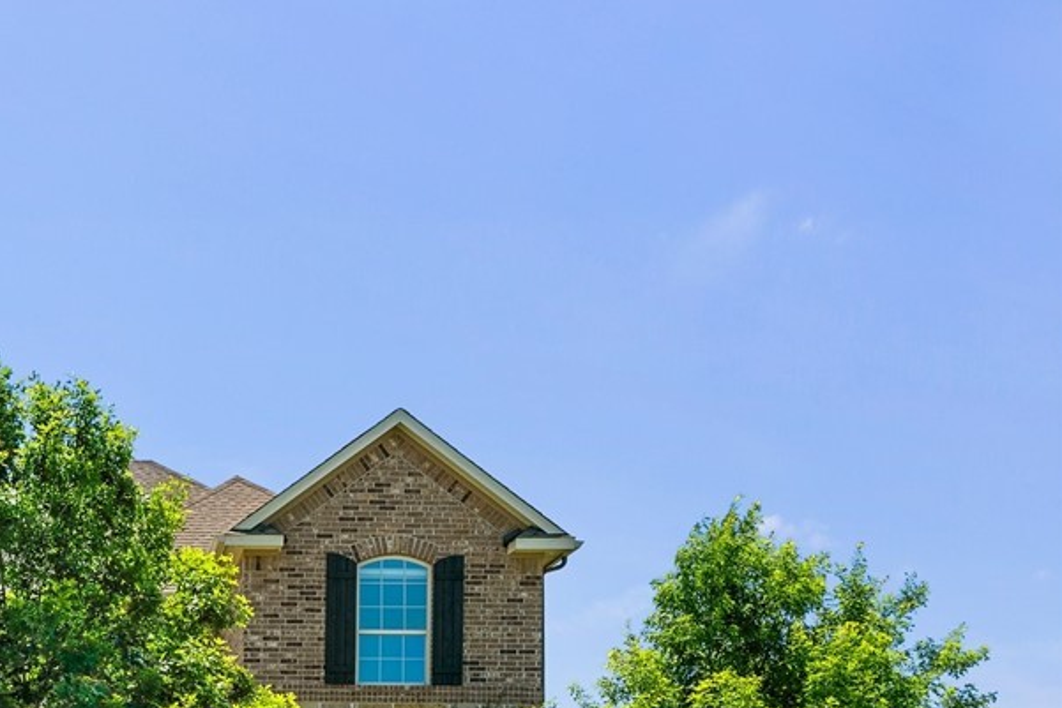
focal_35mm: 56
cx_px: 109
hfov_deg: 33.7
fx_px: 1652
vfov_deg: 23.7
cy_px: 597
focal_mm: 31
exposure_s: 1/60
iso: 100
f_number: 7.1
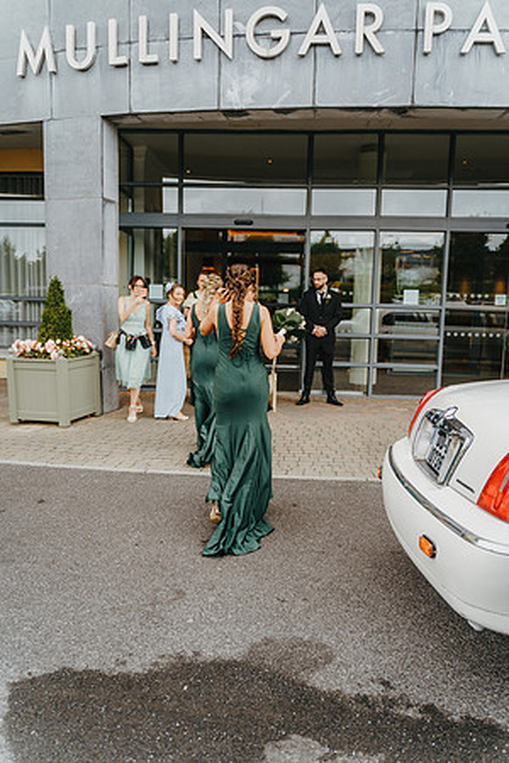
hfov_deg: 46.4
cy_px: 382
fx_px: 594
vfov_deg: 65.5
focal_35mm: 28
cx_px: 254
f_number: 2.8
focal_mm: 28
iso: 125
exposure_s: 1/320
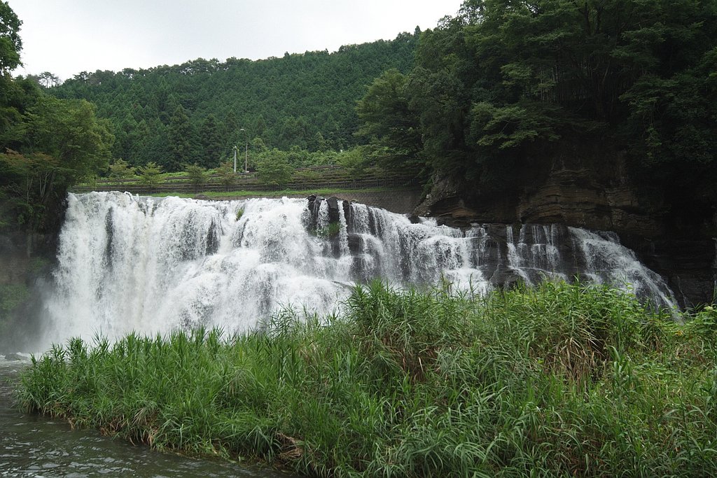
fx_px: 637
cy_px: 239
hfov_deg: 58.7
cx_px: 358
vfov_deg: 41.1
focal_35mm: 32
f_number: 8
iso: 200
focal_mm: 21
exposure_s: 1/125
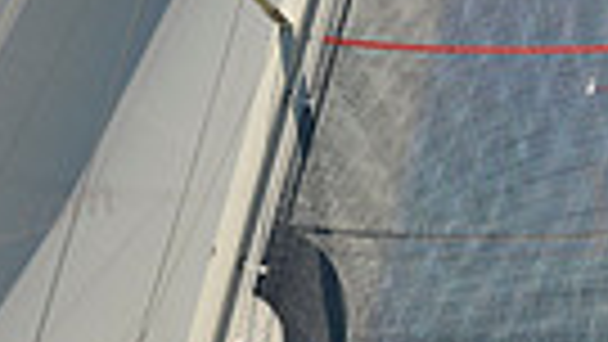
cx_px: 351
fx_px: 5063
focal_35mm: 314
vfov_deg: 3.8
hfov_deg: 6.9
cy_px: 848
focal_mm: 70
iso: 280
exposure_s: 1/800
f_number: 8
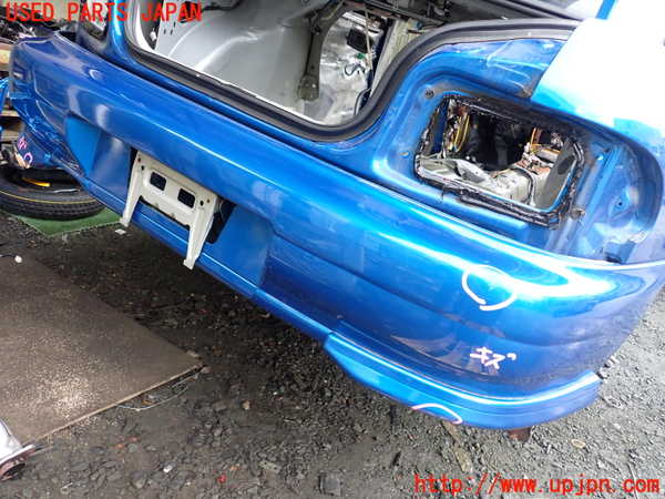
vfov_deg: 46.8
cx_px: 332
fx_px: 576
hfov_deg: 60.0
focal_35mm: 30
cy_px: 250
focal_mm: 5.4
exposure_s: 1/60
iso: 200
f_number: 2.3
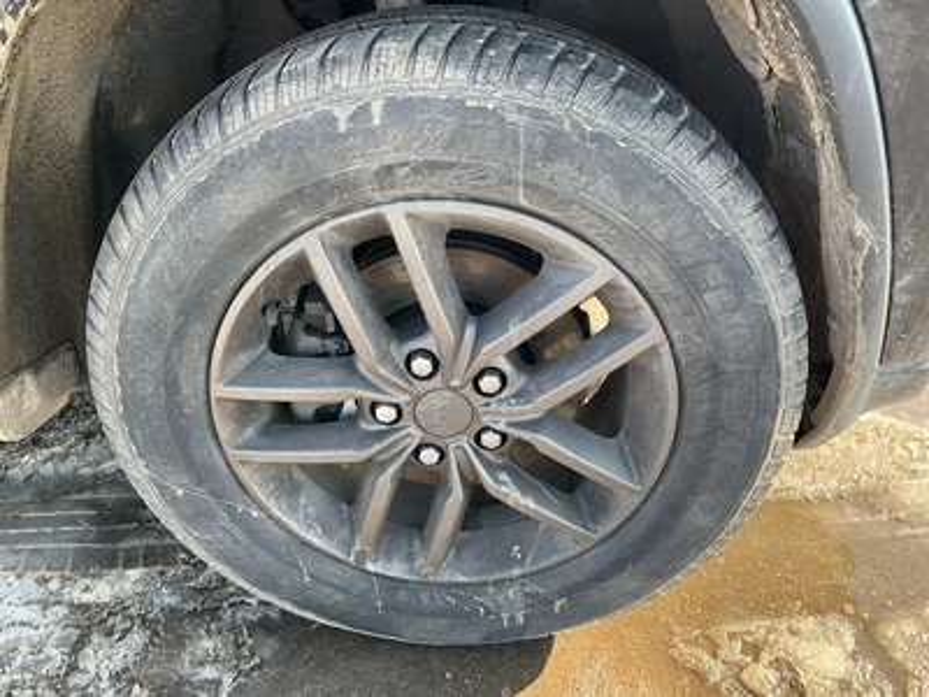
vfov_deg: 48.2
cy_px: 348
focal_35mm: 29
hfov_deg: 61.7
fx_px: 778
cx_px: 464
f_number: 1.8
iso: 32
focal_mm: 3
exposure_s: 1/172
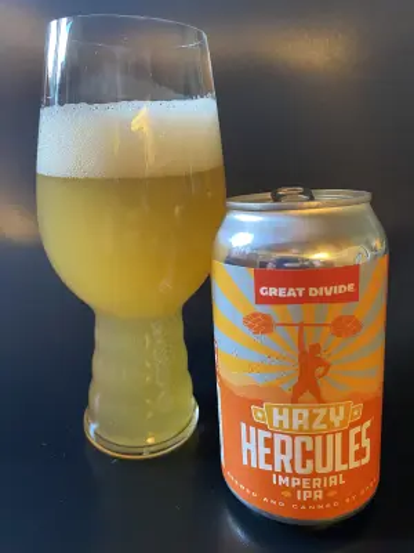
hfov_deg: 53.1
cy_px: 276
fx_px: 415
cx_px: 207
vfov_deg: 67.3
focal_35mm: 26
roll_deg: +1.5
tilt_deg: -20.4
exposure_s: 1/50
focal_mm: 4.25
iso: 320
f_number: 1.8
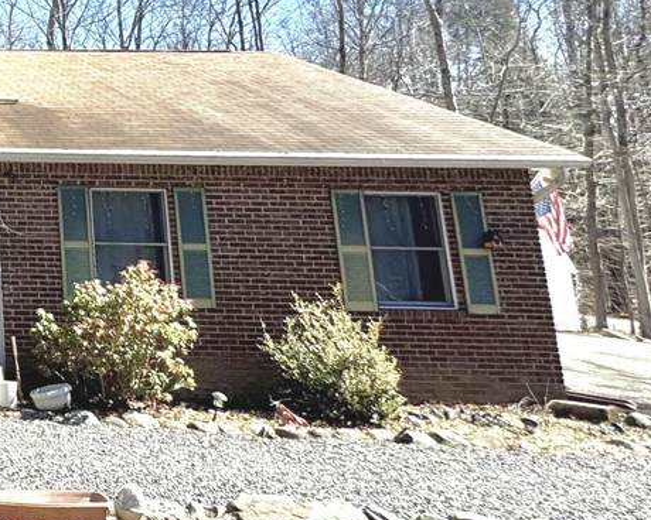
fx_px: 732
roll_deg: +1.7
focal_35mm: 38
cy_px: 86
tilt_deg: +8.0
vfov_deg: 37.4
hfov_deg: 32.1
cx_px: -249
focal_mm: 2.22
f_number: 2.2
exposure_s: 1/879
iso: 50
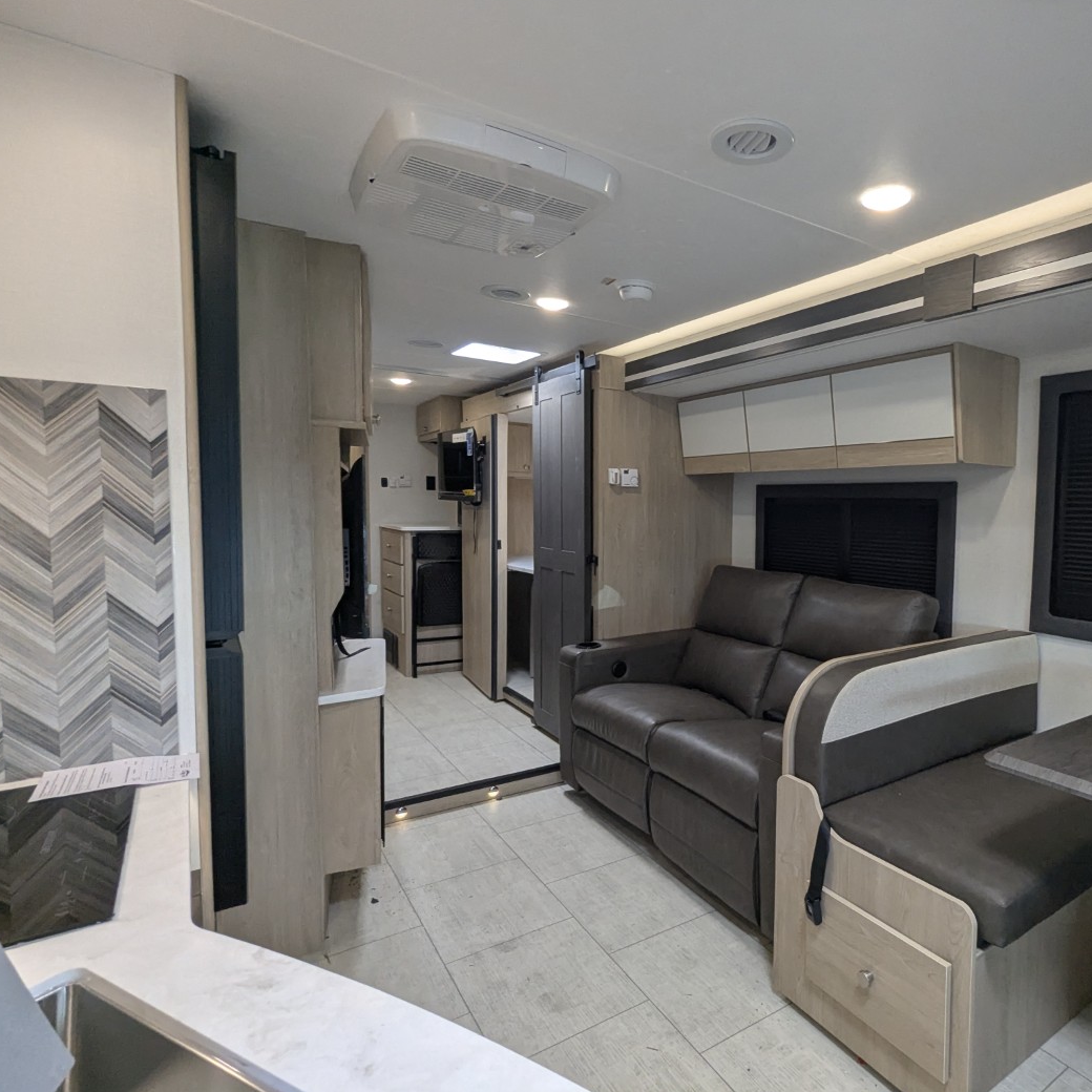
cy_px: 544
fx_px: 678
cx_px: 703
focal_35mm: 19
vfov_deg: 77.7
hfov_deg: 75.9
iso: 195
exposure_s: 1/146
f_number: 2.2
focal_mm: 2.35
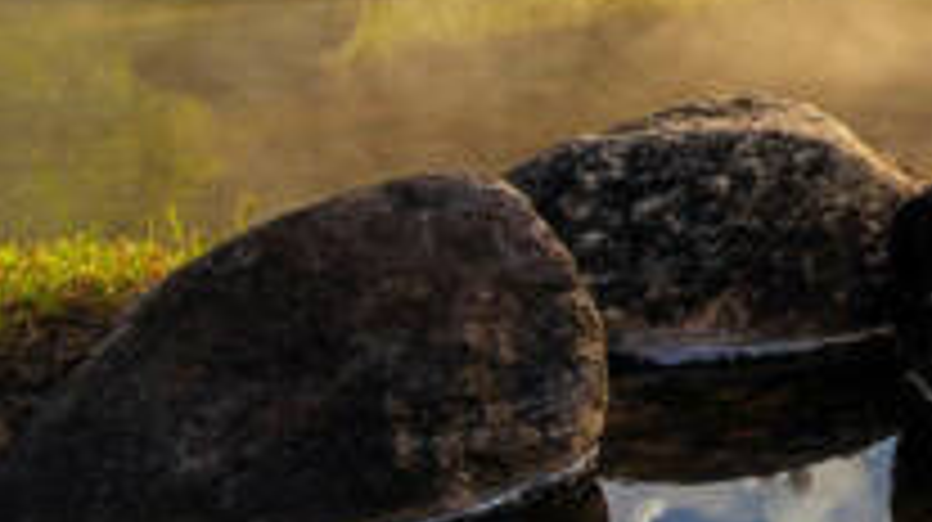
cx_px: 1977
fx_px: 2049
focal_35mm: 83
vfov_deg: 13.8
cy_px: -223
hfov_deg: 17.0
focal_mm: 16
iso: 50
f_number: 16
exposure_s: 1/40
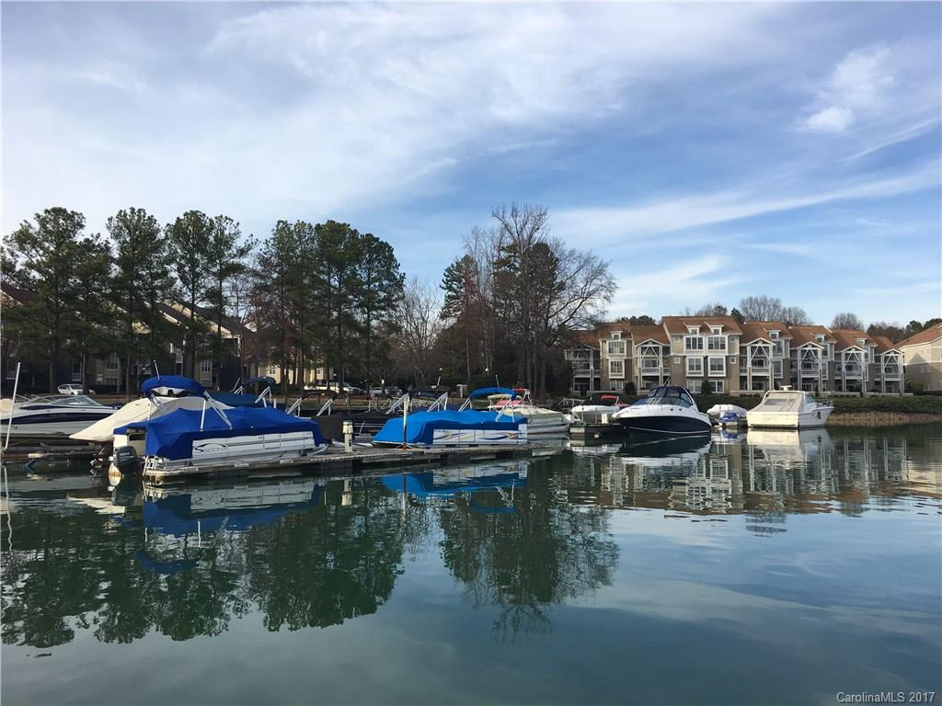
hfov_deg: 61.7
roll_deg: -0.7
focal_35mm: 29
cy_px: 353
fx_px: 789
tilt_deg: +4.3
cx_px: 471
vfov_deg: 48.2
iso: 25
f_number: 2.2
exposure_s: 1/894
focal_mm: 4.15
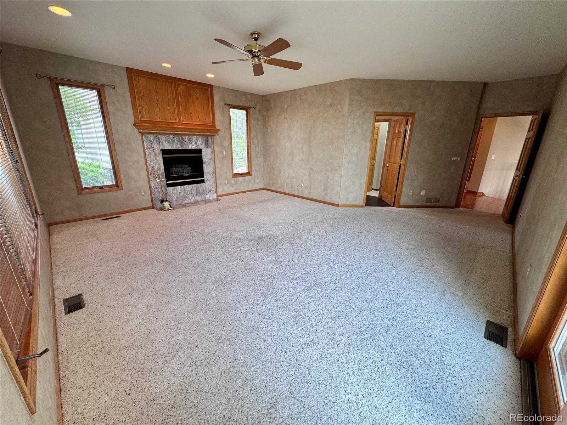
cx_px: 284
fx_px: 229
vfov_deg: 85.7
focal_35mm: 14
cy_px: 212
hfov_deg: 102.1
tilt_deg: -18.3
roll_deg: -1.2
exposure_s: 1/120
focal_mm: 2.22
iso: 125
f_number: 2.2
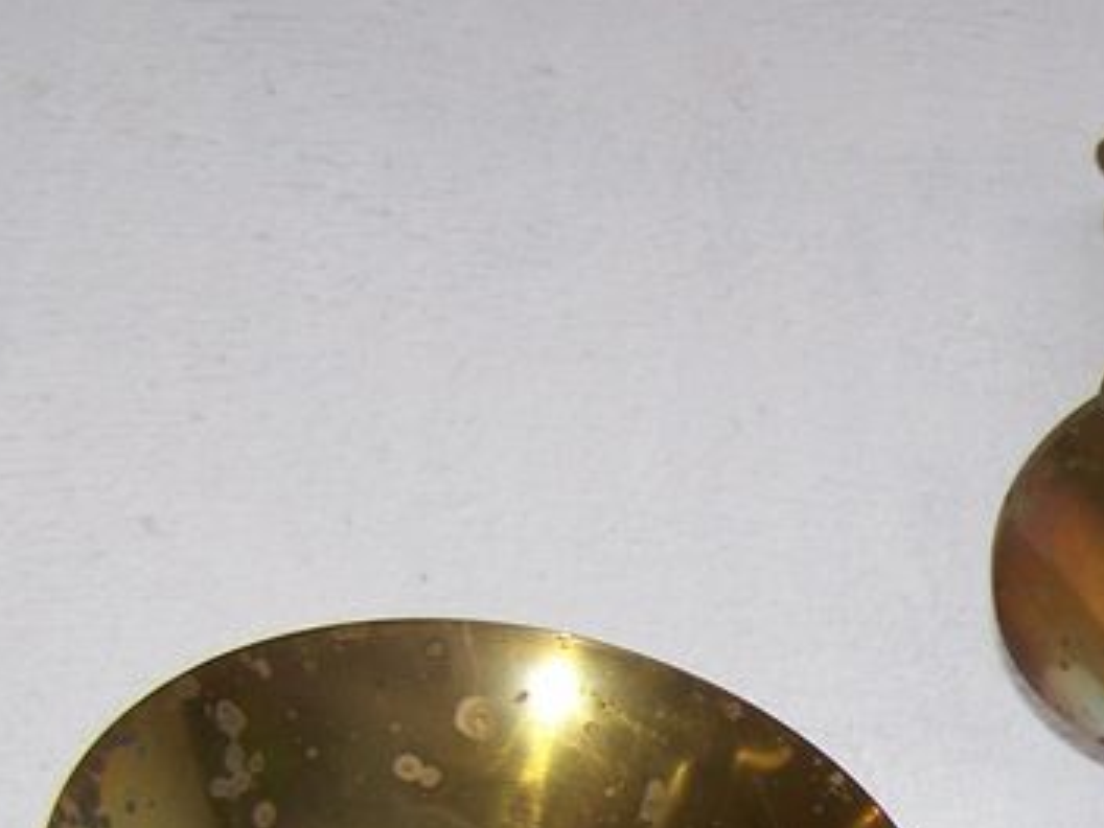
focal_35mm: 108
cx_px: 1317
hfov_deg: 17.4
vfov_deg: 13.4
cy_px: 969
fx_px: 3444
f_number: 2.8
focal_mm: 6.3
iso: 80
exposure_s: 1/60
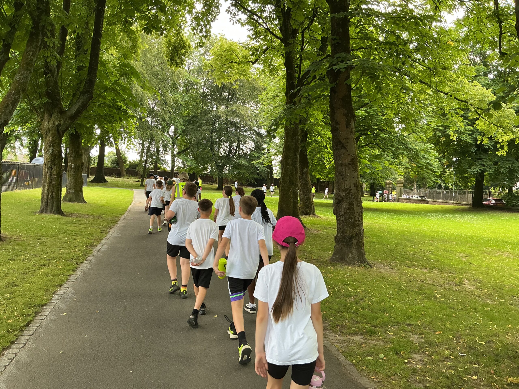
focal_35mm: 29
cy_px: 194
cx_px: 260
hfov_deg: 61.7
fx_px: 435
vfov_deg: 48.2
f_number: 1.8
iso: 20
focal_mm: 3
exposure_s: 1/120
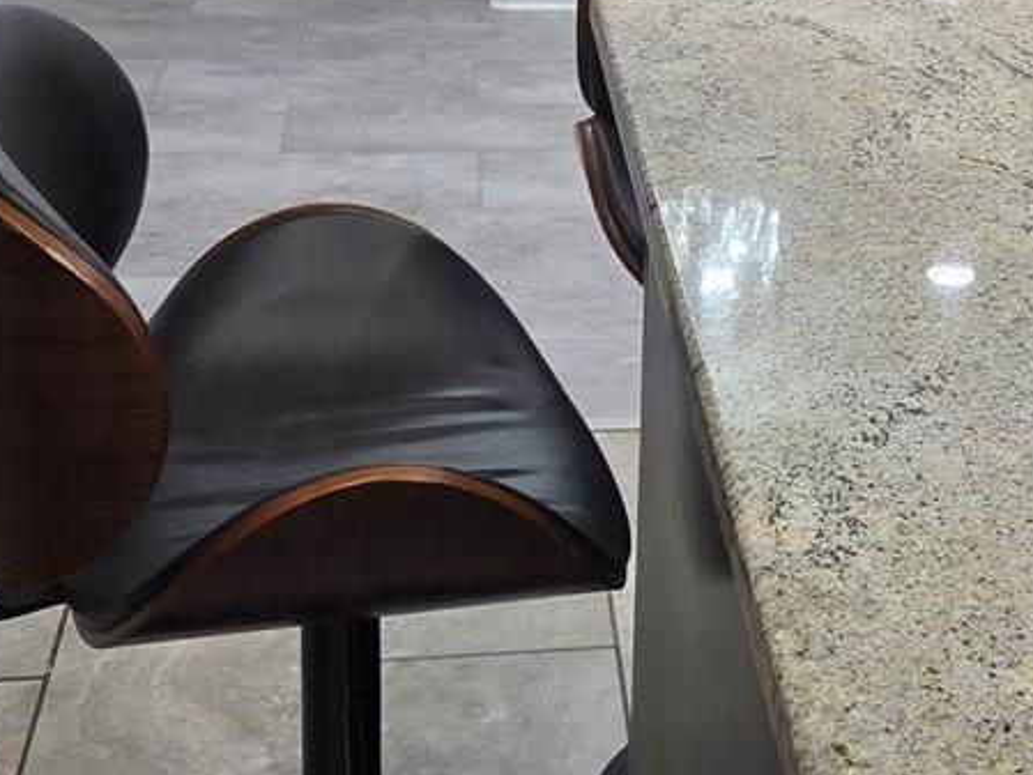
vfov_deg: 17.6
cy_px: 23
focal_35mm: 82
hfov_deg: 23.1
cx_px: 959
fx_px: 2448
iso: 100
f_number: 1.8
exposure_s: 1/120
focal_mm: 5.4
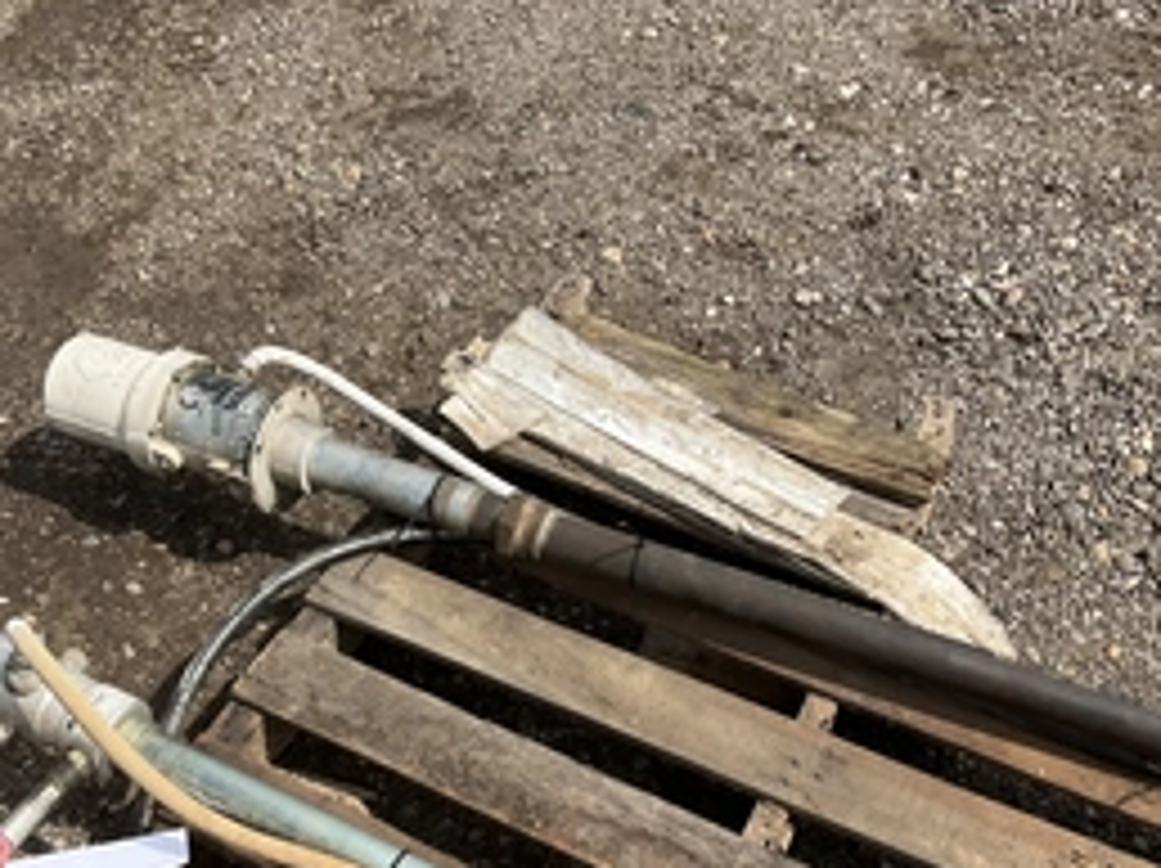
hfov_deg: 42.1
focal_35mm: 45
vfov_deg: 32.0
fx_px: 1508
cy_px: 517
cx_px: 576
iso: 25
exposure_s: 1/1848
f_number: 1.8
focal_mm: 3
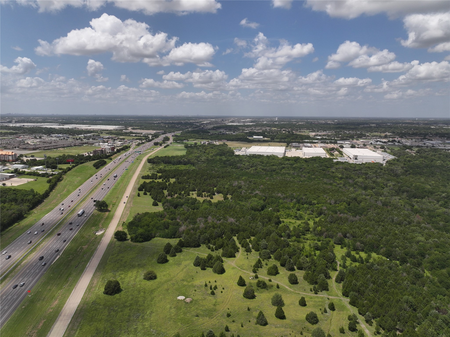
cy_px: 168
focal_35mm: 24
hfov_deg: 71.6
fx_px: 312
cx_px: 225
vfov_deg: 56.8
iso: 100
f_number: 2.8
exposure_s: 1/200
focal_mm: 12.29
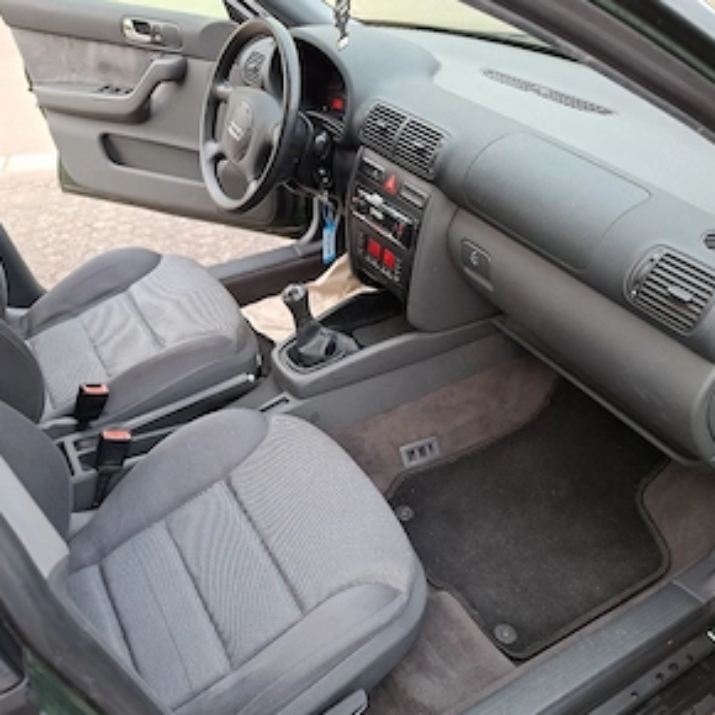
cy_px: 362
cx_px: 360
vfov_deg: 57.3
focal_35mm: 28
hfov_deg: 57.3
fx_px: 654
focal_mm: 5.54
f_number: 1.8
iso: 200
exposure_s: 1/100
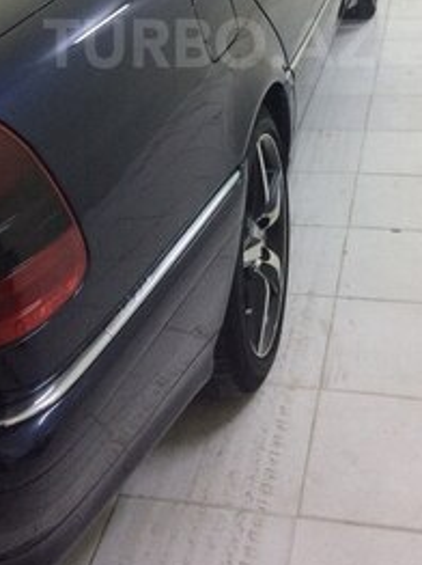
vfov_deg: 32.9
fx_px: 895
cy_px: 43
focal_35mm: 55
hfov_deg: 26.5
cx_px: 209
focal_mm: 4.15
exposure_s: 1/33
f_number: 2.2
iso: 200
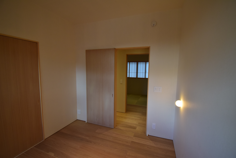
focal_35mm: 15
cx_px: 118
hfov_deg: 100.4
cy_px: 79
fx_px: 98
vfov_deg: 77.4
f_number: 6.7
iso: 400
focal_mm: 10
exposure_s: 1/90
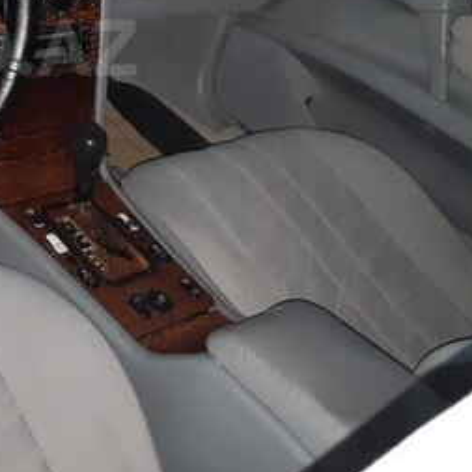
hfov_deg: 26.3
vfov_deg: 27.6
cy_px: 48
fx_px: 926
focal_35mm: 60
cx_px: -54
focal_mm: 3.93
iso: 320
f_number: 1.7
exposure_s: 1/25
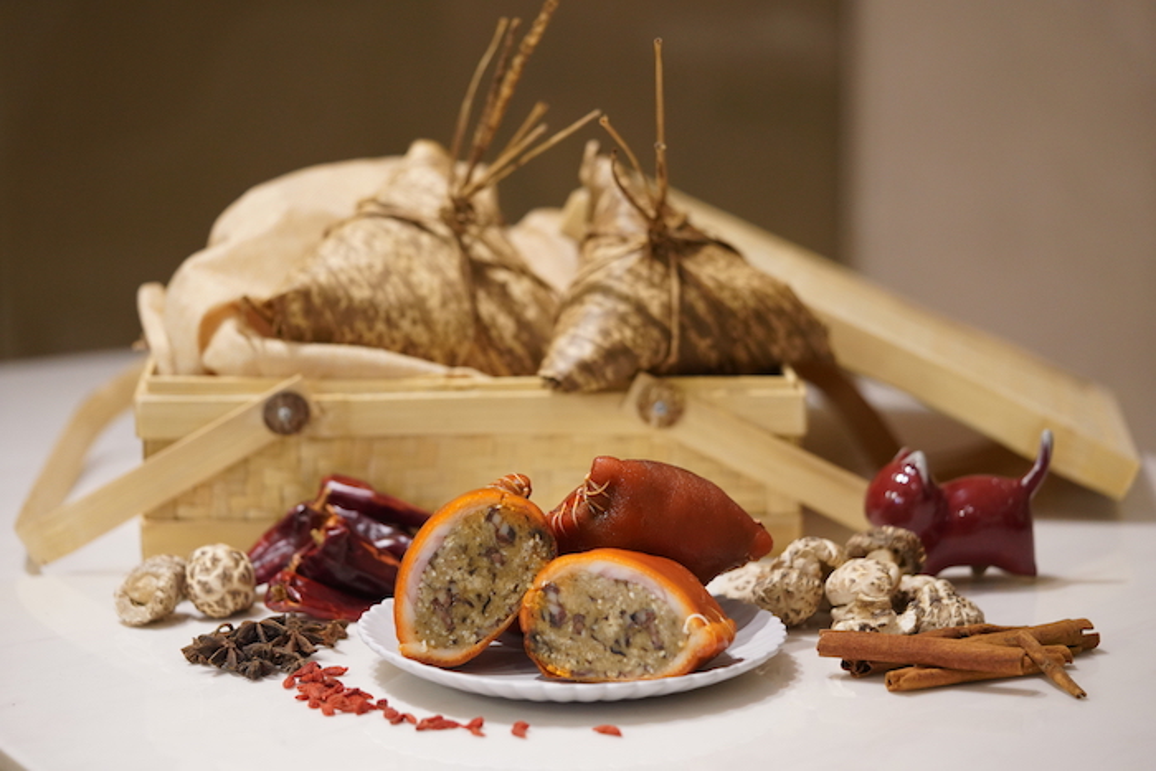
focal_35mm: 90
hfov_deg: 22.6
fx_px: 2890
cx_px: 578
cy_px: 386
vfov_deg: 15.2
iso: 2500
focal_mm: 90
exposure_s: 1/160
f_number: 2.8
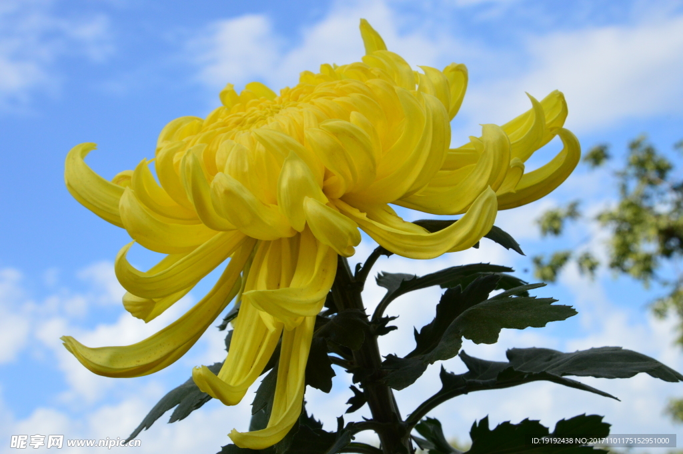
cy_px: 227
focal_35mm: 72
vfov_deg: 18.9
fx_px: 1365
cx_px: 342
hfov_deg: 28.1
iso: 800
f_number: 20
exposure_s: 1/250
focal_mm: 48
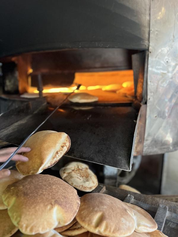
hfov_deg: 53.1
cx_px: 89
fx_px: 178
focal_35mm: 26
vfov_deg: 67.3
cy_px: 118
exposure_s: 1/51
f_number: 1.6
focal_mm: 5.1
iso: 400
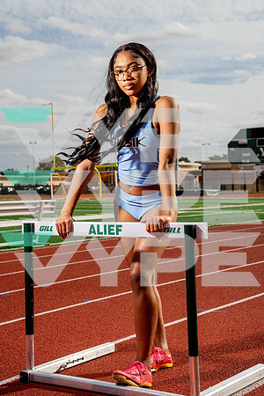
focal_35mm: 66
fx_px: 726
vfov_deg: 30.5
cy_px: 198
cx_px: 132
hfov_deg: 20.6
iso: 160
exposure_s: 1/1250
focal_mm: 66
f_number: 8
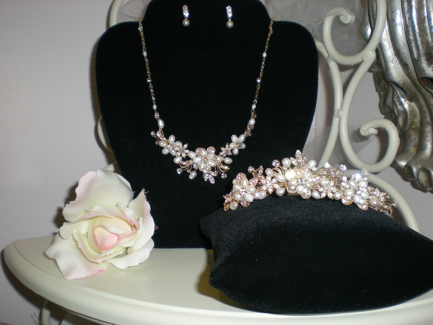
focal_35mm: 38
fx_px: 475
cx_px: 216
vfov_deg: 37.7
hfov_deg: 49.0
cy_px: 162
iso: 50
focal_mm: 6.3
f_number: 3.1
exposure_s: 1/60
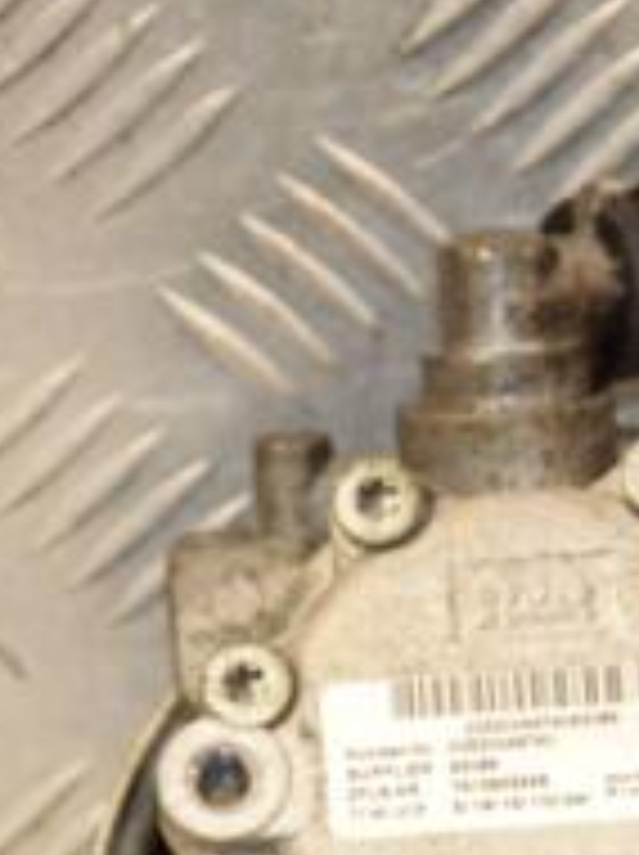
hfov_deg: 4.6
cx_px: 454
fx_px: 7869
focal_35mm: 319
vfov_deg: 6.2
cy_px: 702
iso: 800
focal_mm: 70
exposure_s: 1/200
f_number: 6.3
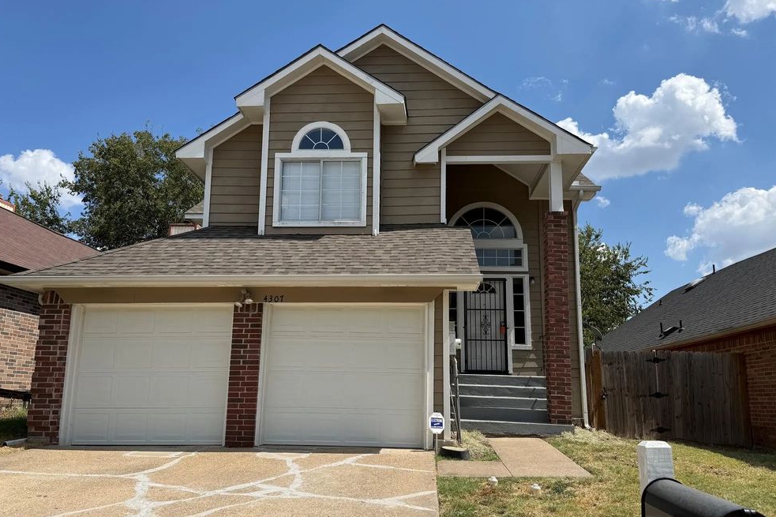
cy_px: 287
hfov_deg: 69.4
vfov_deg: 49.4
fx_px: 560
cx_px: 395
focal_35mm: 26
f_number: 1.78
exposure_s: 1/6173
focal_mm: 6.76
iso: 80
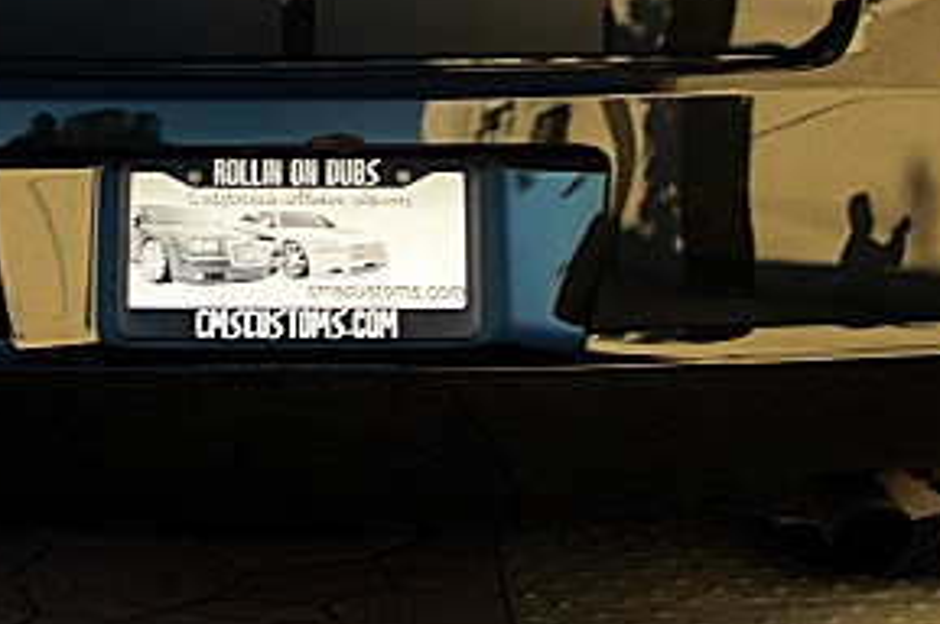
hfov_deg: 24.4
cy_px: 52
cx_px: 312
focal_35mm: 83
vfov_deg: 16.2
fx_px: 2165
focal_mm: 6.3
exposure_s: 1/100
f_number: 2.8
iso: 50
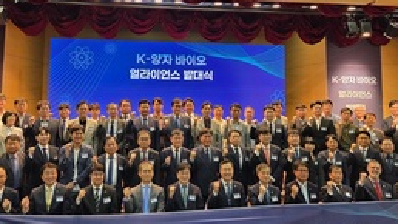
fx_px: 359
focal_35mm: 34
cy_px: 87
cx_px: 179
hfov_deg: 57.9
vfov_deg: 34.5
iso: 500
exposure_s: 1/120
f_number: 1.8
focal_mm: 5.4
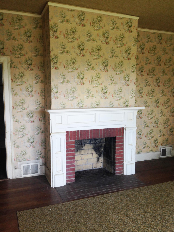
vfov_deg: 55.4
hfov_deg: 42.9
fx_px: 221
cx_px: 87
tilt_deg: -3.5
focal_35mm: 33
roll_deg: -0.1
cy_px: 116
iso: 50
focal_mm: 4.12
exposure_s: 1/22
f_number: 2.4
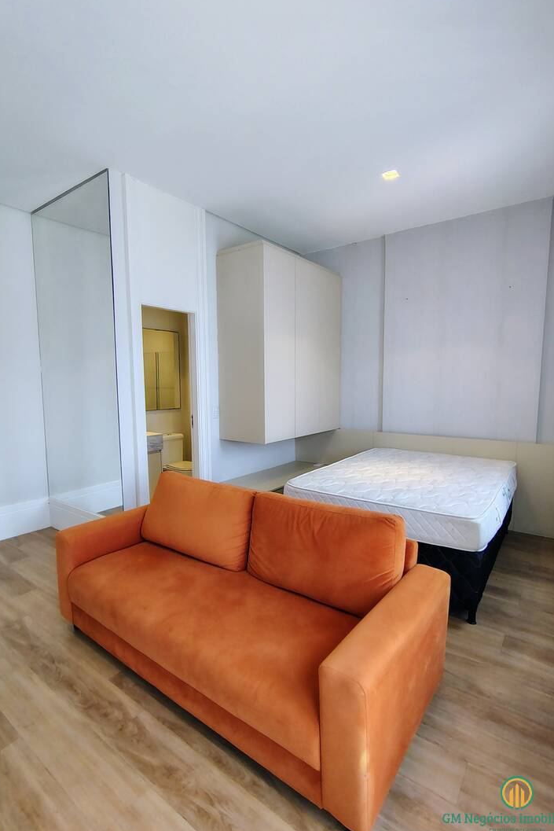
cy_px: 420
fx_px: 392
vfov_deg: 93.3
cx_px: 286
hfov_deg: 70.4
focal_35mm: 17
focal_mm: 2.13
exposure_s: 1/60
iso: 436
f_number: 2.2
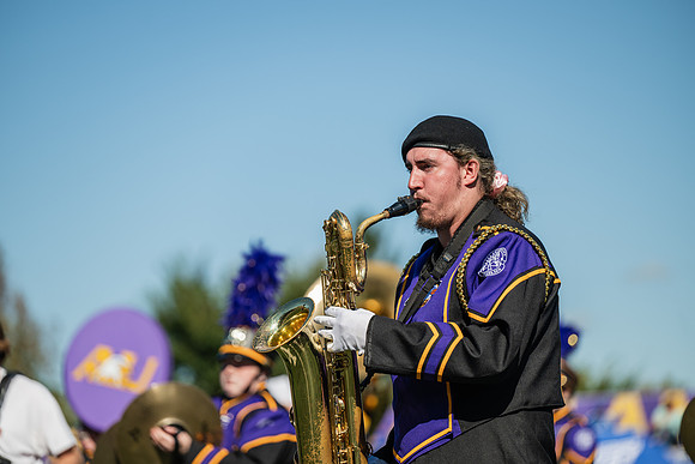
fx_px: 3379
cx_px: 348
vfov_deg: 7.9
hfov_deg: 11.7
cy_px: 232
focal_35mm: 175
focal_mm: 175
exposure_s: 1/1600
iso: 80
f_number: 3.2
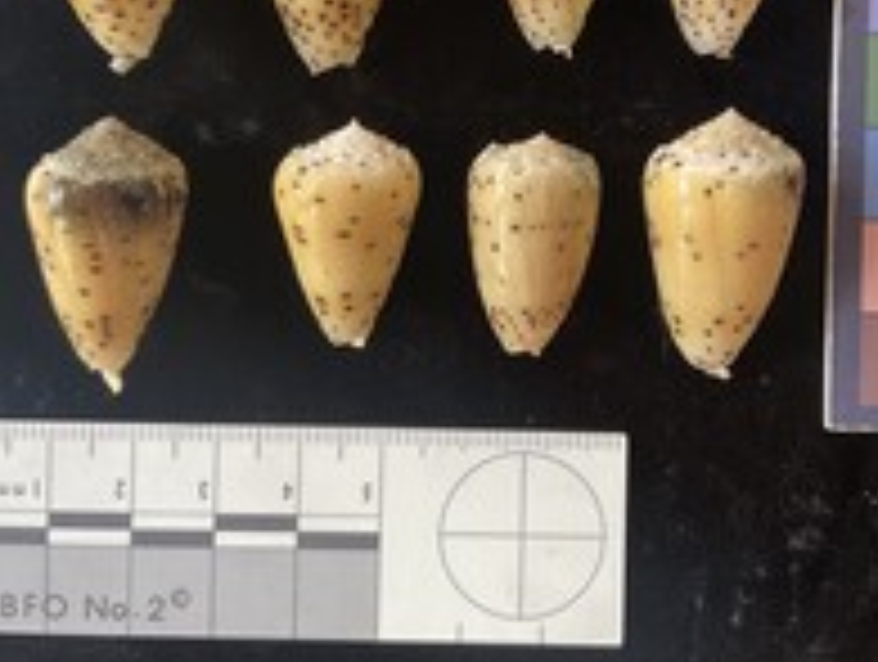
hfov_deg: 36.7
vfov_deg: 27.7
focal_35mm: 52
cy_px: 169
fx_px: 1321
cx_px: 486
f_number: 1.8
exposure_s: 1/60
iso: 40
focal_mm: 3
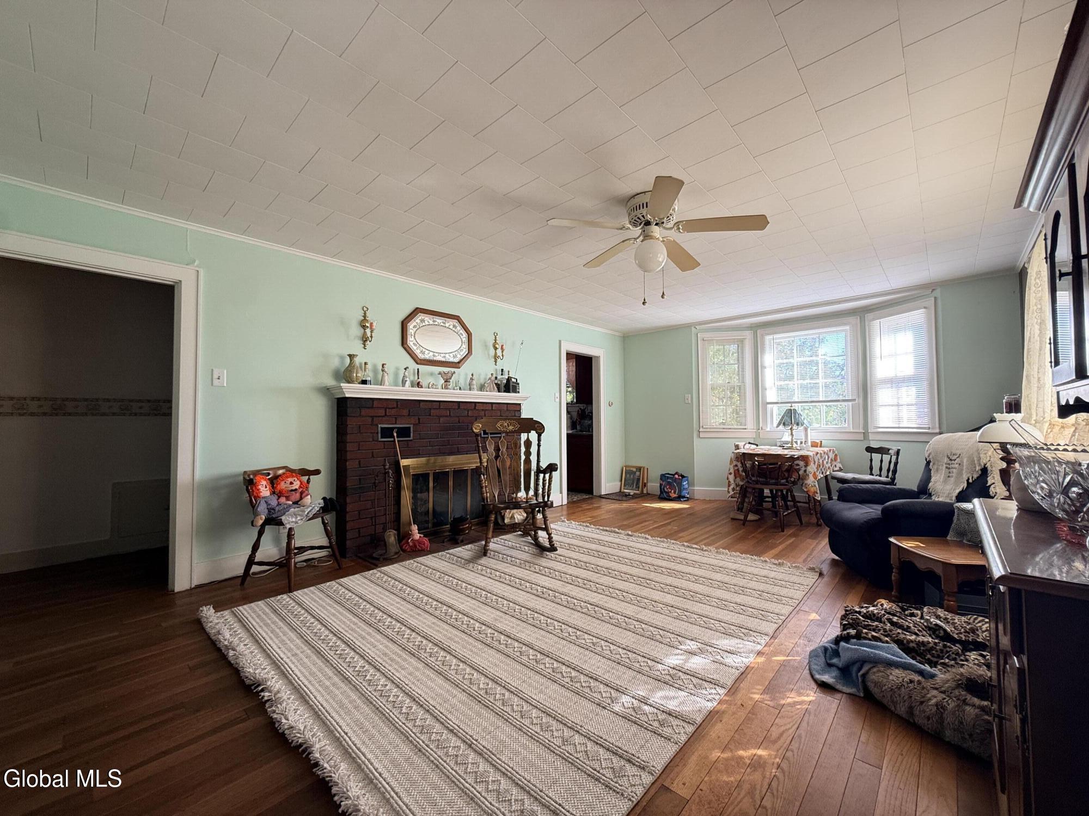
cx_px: 544
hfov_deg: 102.1
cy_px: 408
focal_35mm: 14
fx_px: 440
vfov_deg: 85.7
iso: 64
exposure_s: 1/99
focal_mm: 2.22
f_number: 2.2
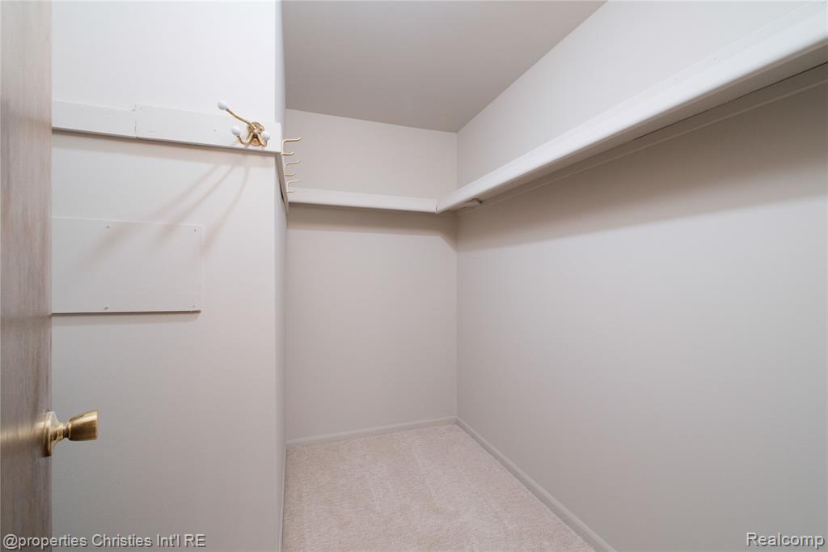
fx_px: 345
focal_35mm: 15
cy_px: 276
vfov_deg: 77.3
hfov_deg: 100.4
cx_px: 414
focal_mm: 10
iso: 800
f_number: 7.1
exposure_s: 1/125
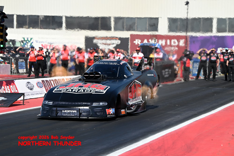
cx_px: 117
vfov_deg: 10.6
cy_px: 78
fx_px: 845
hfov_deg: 15.8
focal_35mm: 130
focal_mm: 130
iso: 400
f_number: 5.6
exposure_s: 1/2000
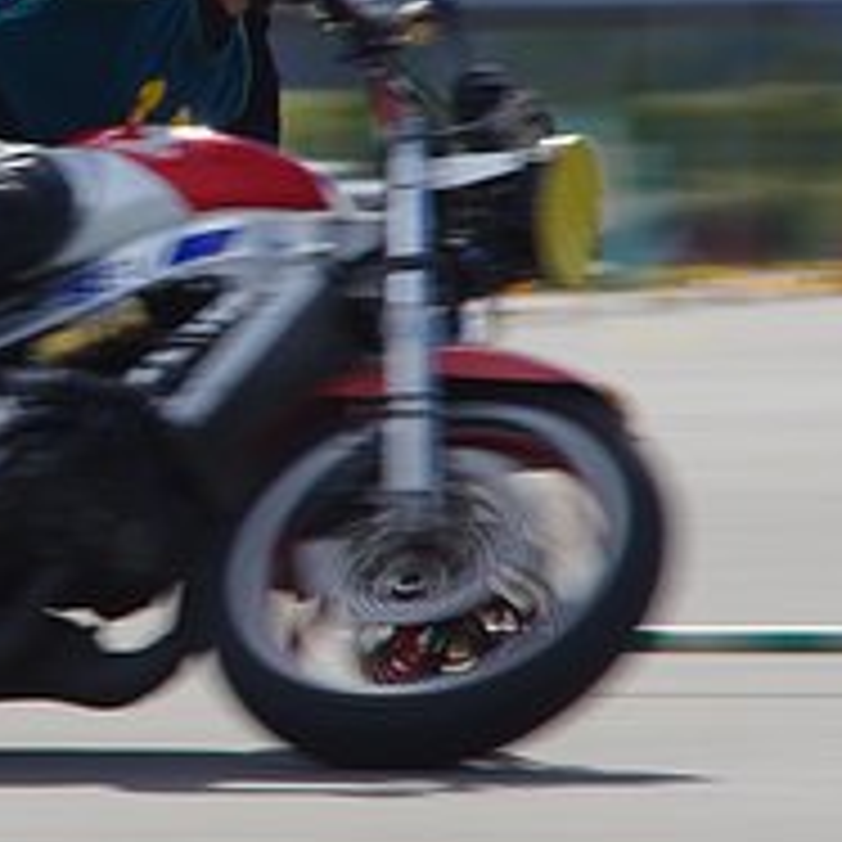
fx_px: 9577
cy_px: 234
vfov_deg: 5.0
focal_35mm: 348
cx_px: 171
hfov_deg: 5.0
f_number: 6.3
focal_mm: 100
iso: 160
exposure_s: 1/30
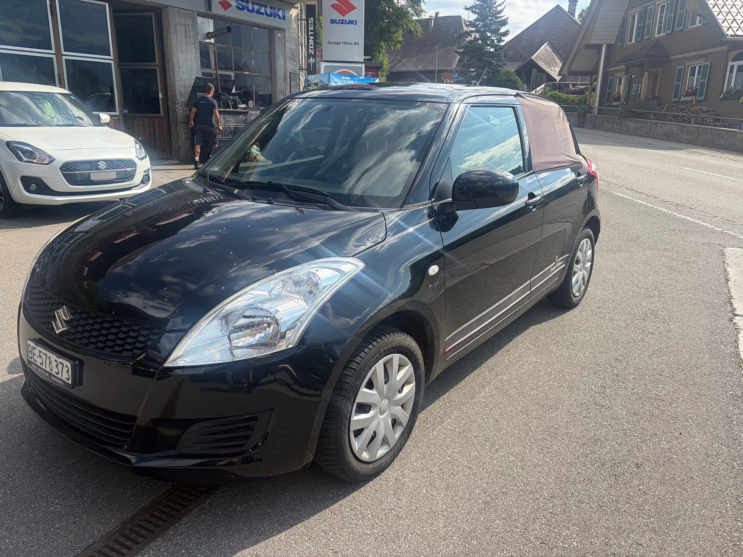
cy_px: 278
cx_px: 372
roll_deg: -0.5
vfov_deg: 53.1
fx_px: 558
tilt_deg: -15.0
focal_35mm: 26
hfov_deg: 67.3
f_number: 1.6
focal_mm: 5.96
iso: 64
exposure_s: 1/2208
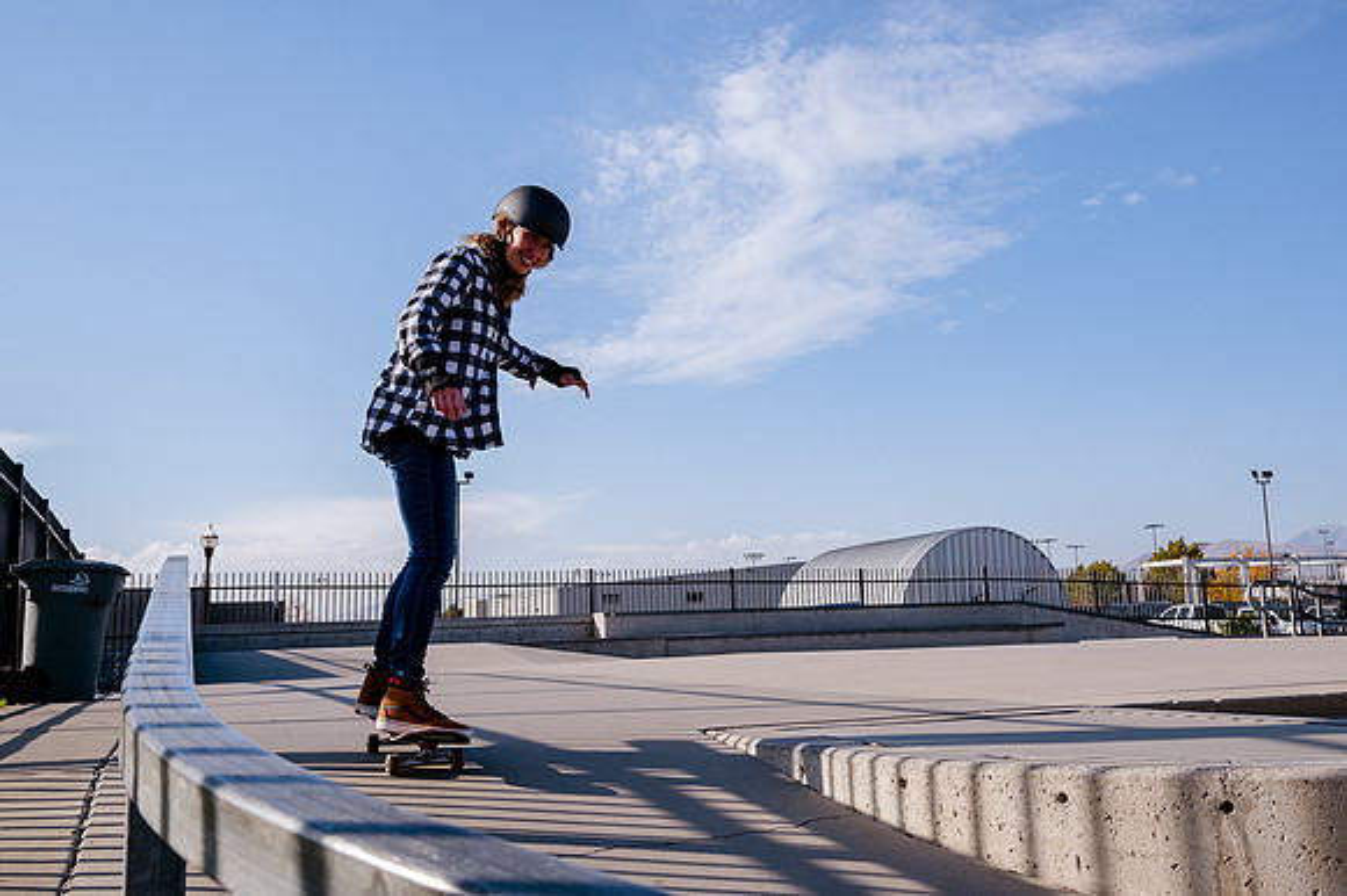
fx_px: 1380
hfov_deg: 51.9
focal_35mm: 37
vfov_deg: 35.9
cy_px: 391
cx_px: 757
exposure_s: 1/640
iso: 200
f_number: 10
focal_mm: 30
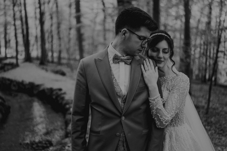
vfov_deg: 37.9
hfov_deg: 54.4
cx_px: 114
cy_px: 76
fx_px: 221
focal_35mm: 35
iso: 640
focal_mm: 35
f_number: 1.4
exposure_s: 1/320
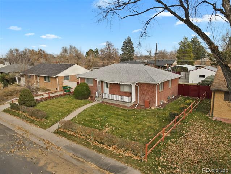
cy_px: 87
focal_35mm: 24
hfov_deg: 71.6
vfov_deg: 56.9
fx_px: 160
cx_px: 116
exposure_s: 1/160
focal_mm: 4.5
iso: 100
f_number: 2.8
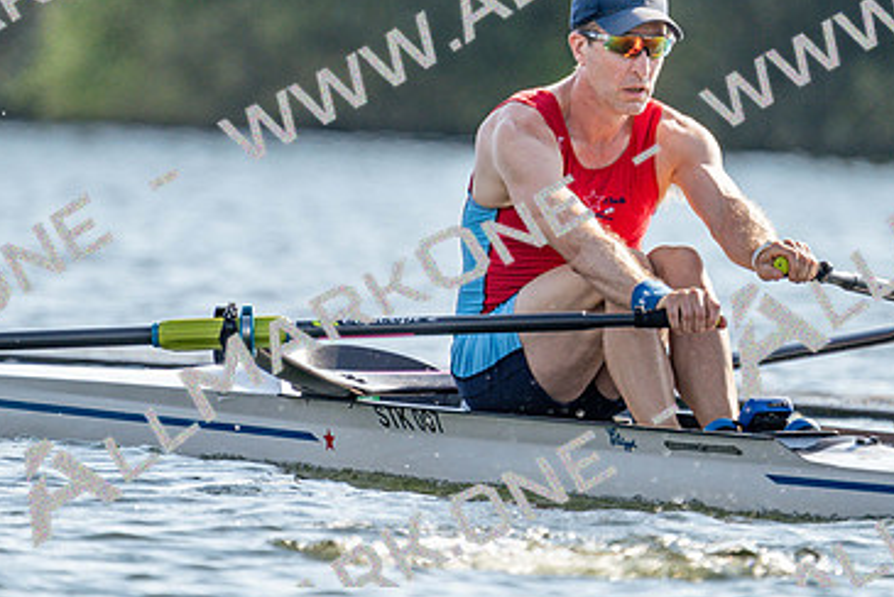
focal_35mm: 953
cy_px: 168
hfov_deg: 2.2
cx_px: 522
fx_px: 23684
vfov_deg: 1.4
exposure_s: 1/1600
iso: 500
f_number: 6.3
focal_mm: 600
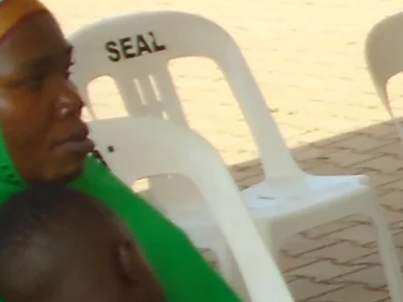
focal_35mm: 205
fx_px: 2386
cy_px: 299
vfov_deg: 7.2
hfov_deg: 8.1
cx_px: 1265
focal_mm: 5.5
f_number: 3.5
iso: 100
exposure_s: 1/320
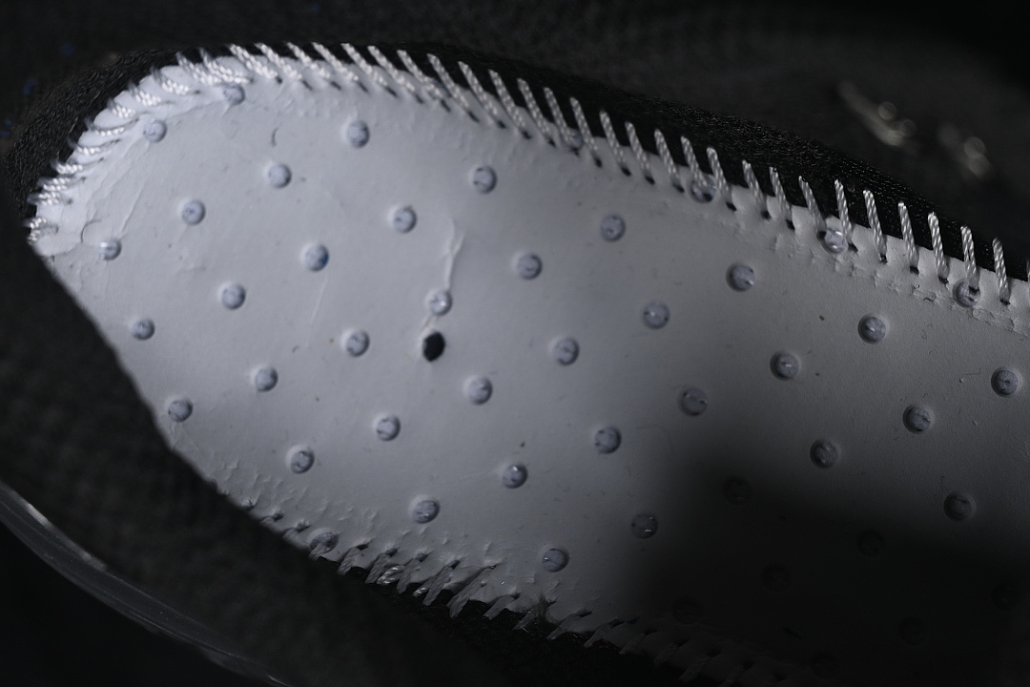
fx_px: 2146
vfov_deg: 18.2
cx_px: 515
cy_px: 344
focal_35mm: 75
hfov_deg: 27.0
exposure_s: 1/60
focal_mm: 50
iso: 160
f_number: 6.3
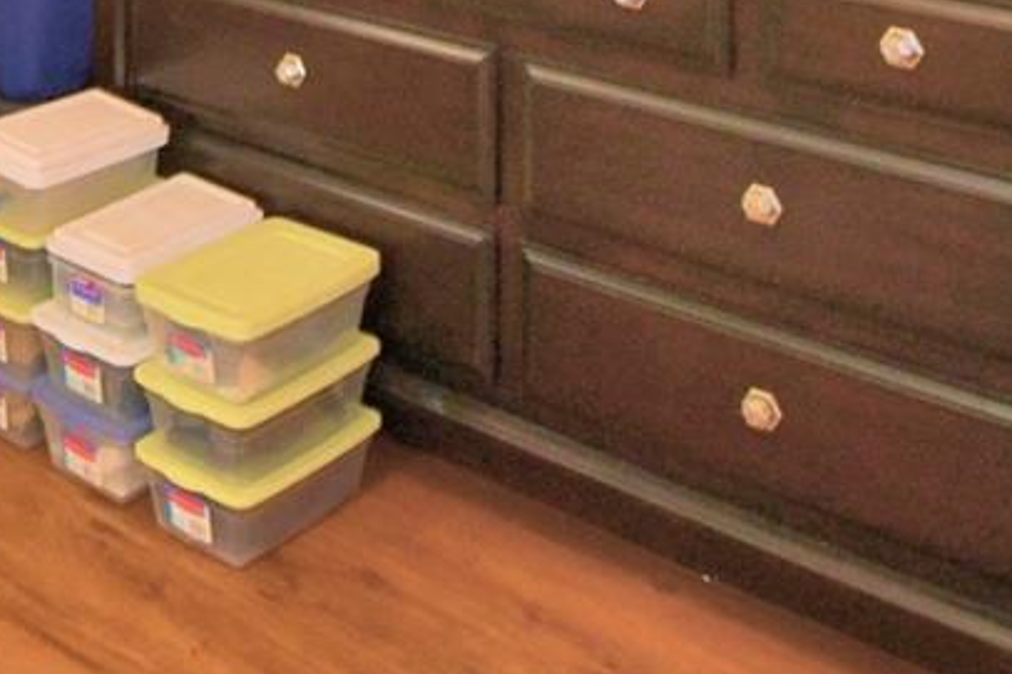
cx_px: 45
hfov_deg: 31.8
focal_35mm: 59
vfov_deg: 18.3
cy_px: -520
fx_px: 1658
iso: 220
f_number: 4.5
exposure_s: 1/30
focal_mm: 10
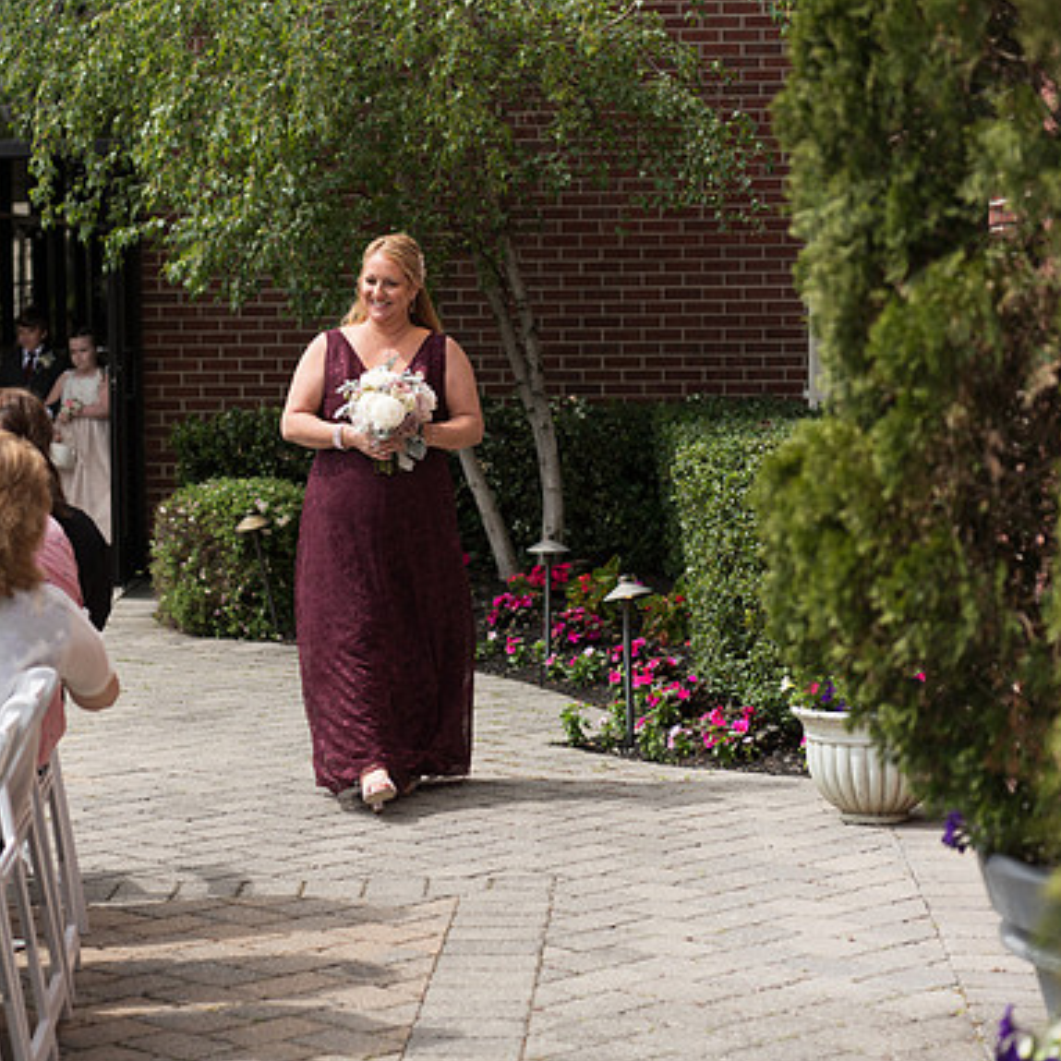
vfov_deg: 19.3
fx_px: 3121
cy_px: 533
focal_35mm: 90
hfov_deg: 19.2
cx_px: 377
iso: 64
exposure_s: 1/800
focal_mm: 70
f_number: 2.8
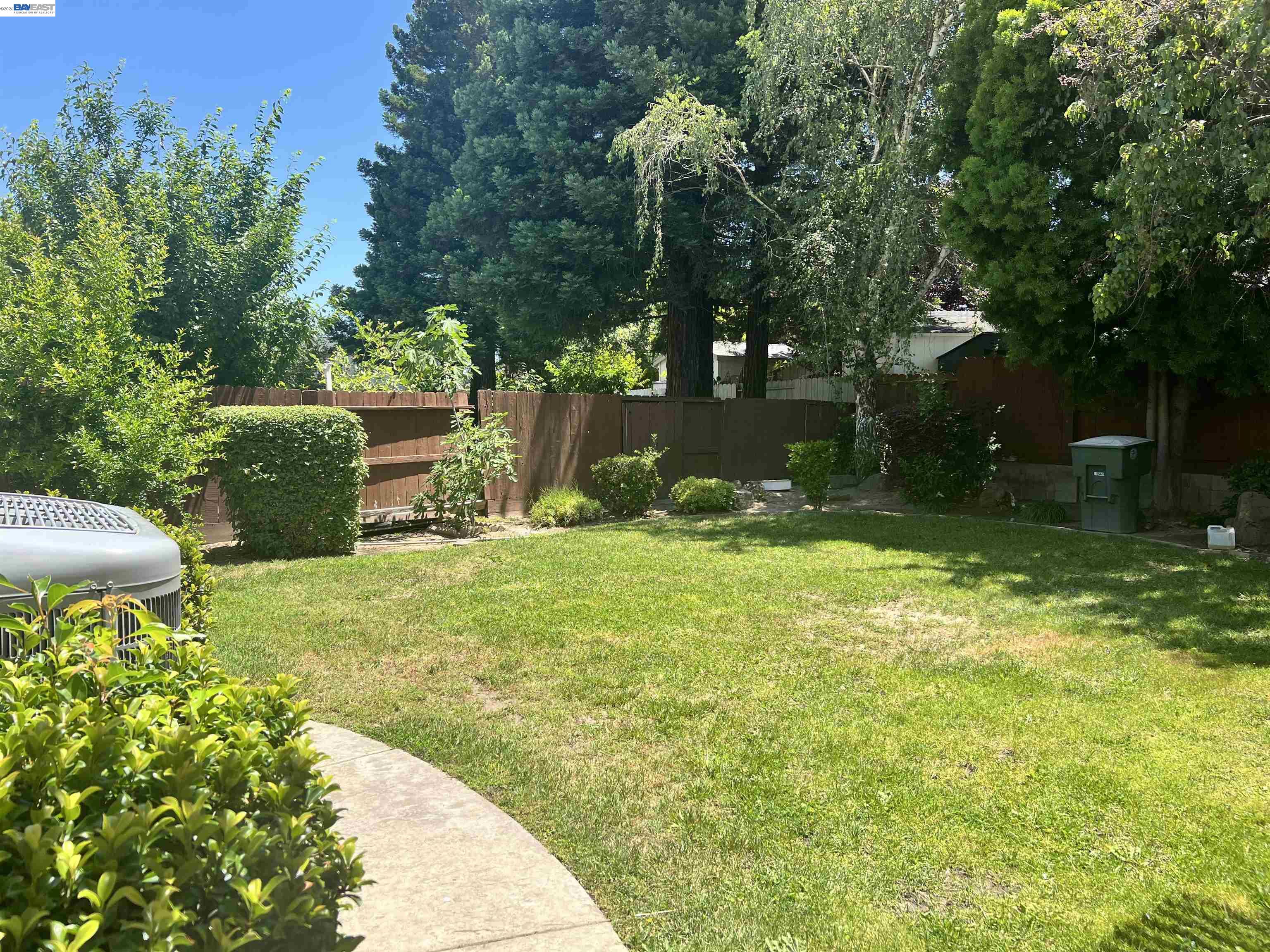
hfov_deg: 67.3
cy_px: 476
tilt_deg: -1.4
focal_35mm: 26
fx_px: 954
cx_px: 635
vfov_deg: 53.1
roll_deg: -0.3
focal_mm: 5.7
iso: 50
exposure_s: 1/1724
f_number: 1.5
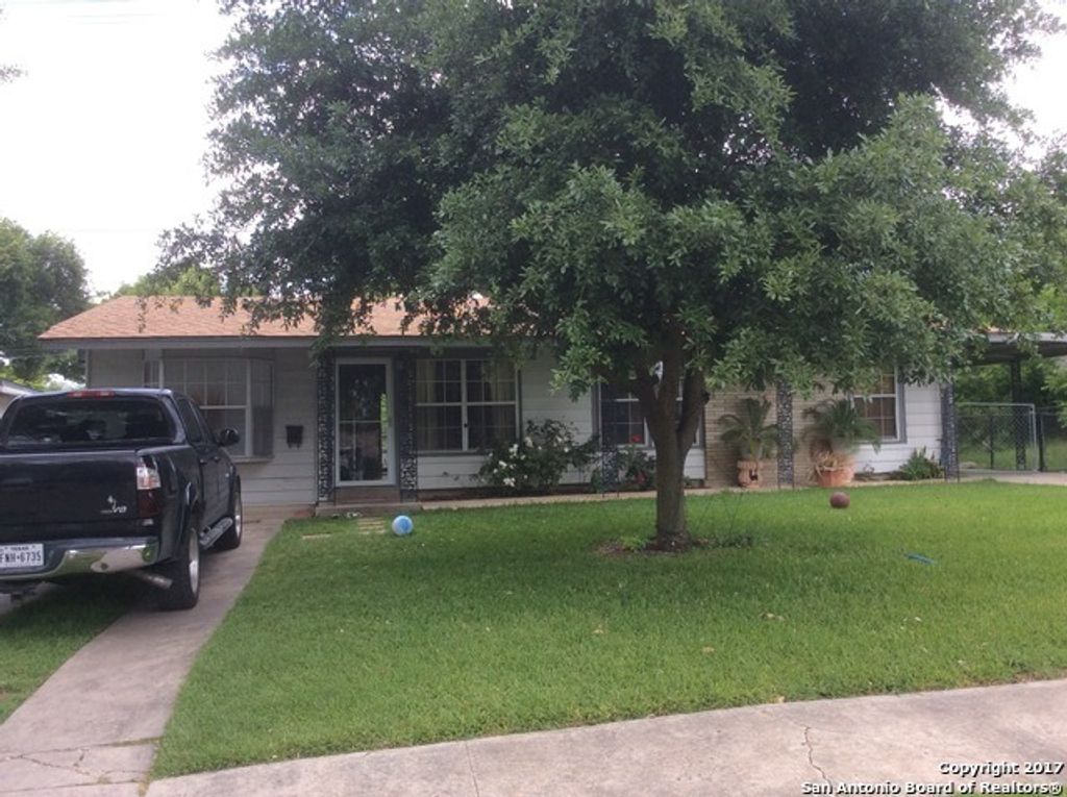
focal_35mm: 32
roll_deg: +1.3
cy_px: 398
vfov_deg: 44.1
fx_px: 985
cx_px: 534
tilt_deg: +2.0
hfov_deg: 56.9
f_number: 2.4
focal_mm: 3.3
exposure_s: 1/397
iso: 32
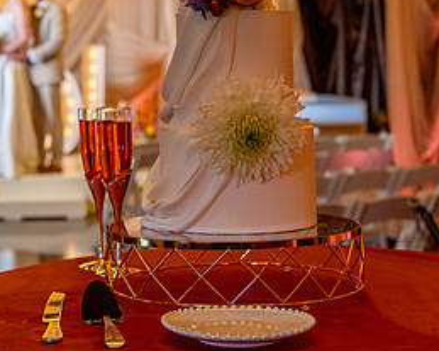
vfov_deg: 14.1
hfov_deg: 17.7
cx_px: 127
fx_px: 1403
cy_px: 40
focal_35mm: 108
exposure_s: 1/320
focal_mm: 48
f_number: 5
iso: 2000
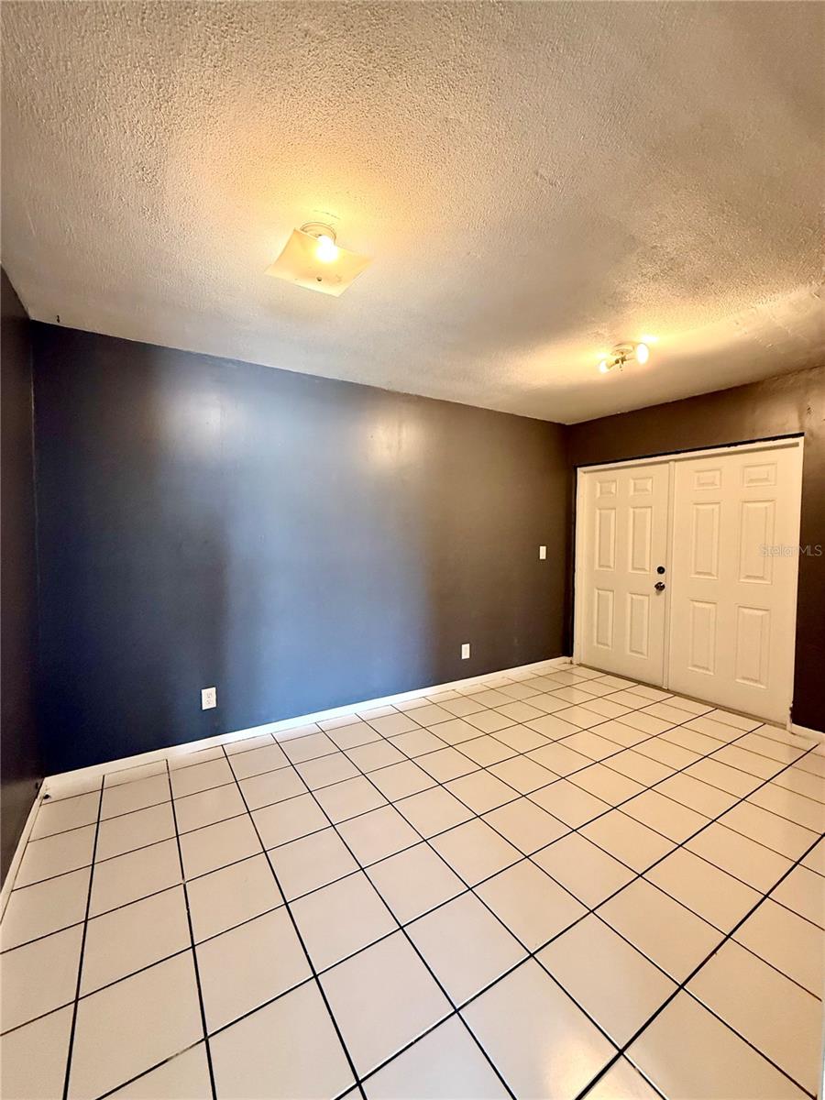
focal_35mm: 14
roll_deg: -0.8
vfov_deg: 102.1
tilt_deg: -2.9
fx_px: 445
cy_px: 550
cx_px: 412
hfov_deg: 85.7
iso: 320
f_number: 2.2
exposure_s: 1/120
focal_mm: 2.22
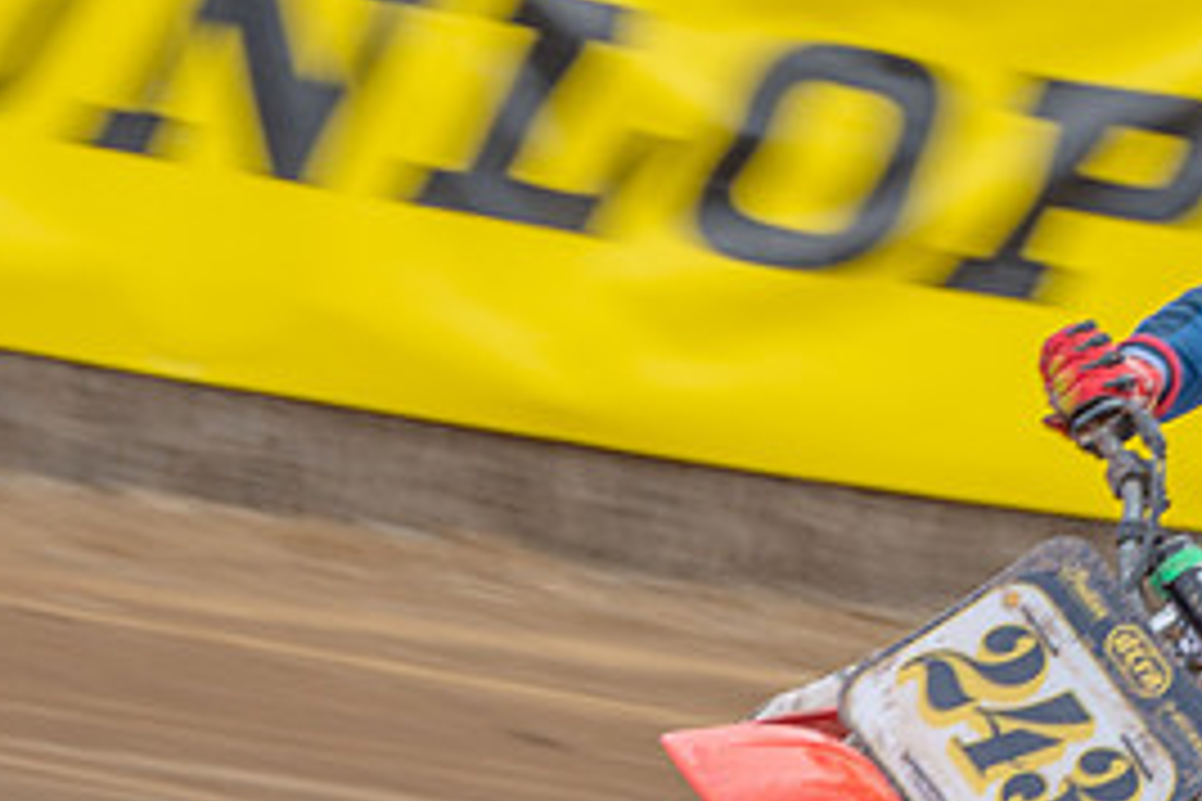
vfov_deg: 2.1
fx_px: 22168
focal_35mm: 664
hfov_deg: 3.1
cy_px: 677
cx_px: 1149
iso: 160
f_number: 9
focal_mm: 130
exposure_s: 1/125
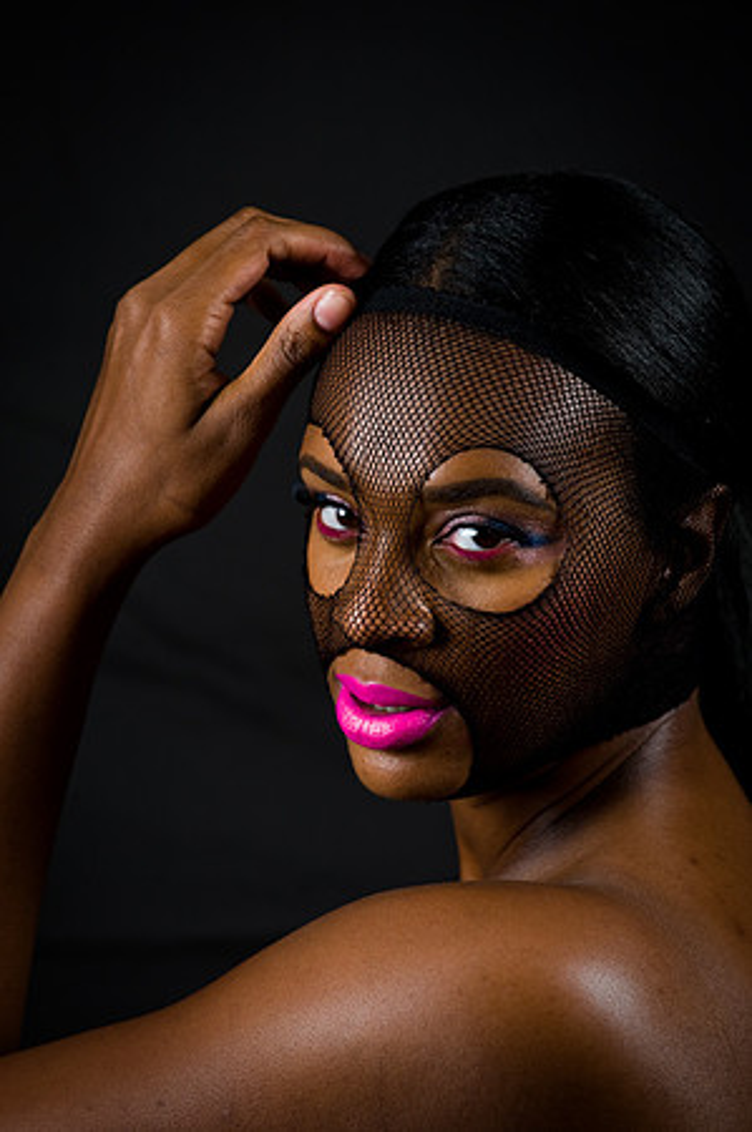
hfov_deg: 6.9
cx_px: 376
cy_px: 566
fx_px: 6281
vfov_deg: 10.3
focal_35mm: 200
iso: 200
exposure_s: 1/125
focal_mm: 200
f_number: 5.6
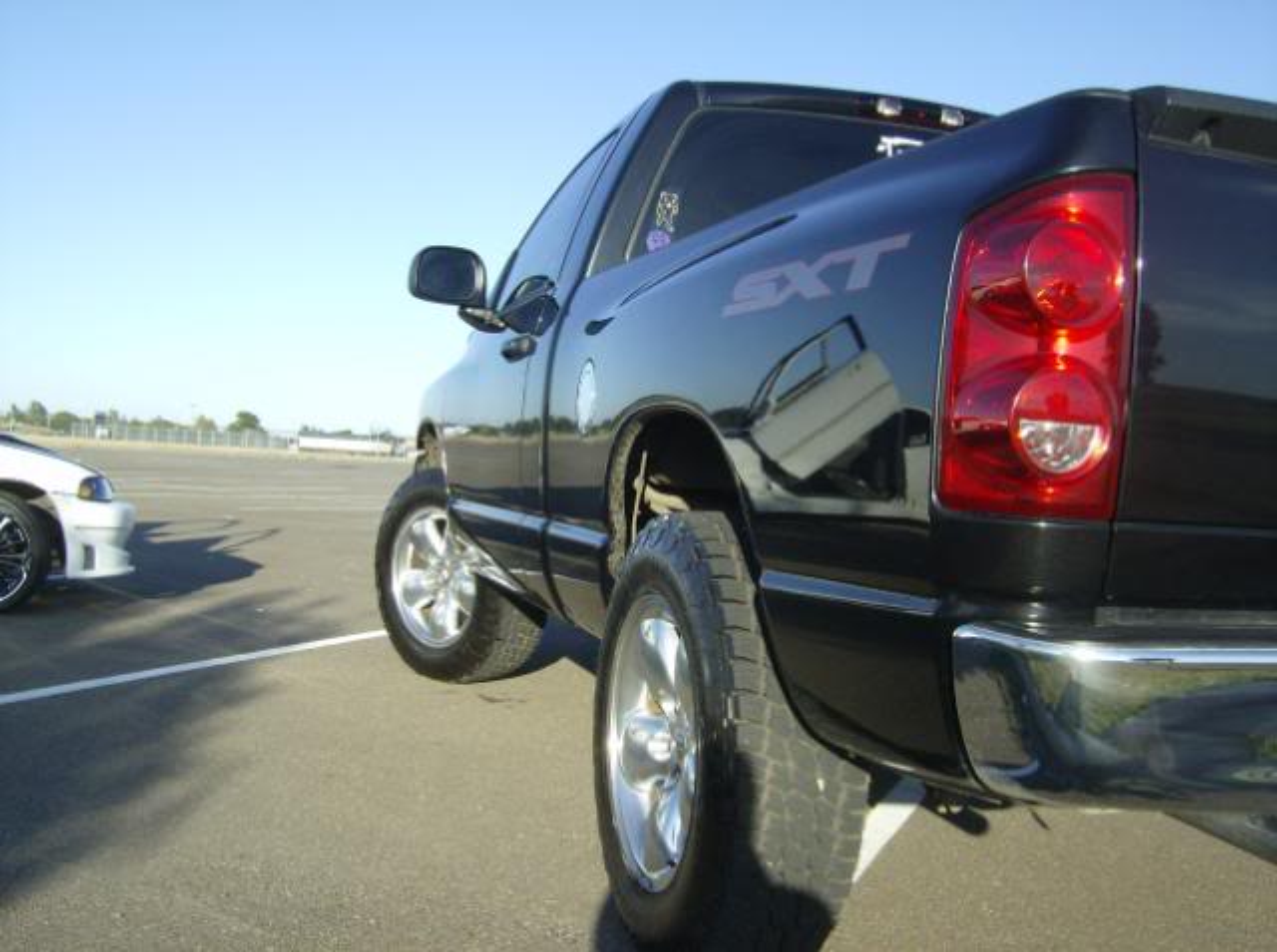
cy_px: 476
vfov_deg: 39.5
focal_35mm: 36
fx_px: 1325
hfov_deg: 51.5
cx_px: 638
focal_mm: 6
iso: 100
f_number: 4.7
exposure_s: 1/365
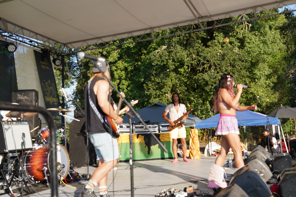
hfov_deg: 46.4
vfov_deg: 31.9
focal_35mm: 42
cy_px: 98
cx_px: 148
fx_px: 345
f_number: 5
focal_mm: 42
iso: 100
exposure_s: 1/250
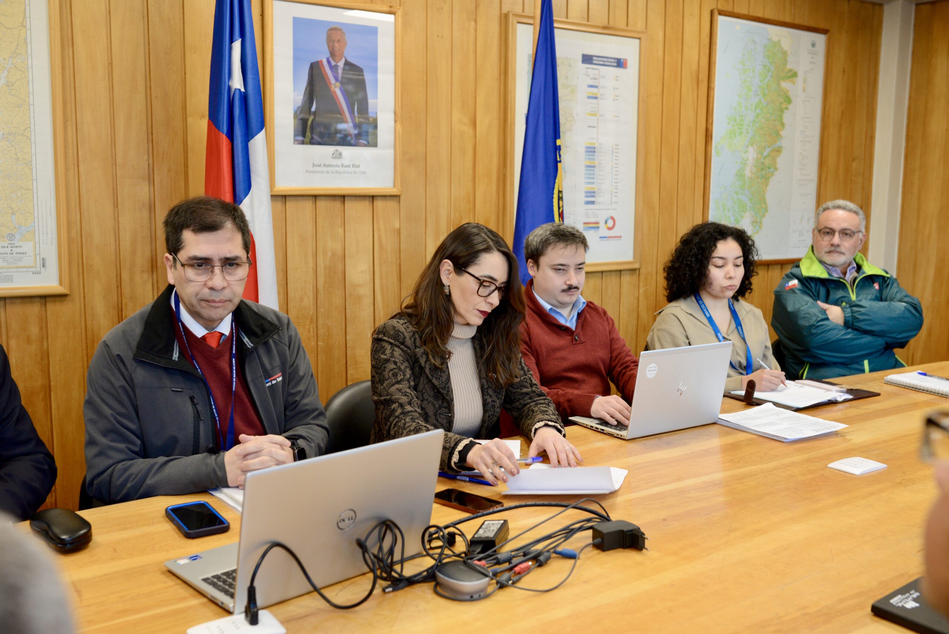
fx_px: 923
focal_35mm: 35
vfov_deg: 37.9
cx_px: 474
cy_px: 317
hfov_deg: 54.4
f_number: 5
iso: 1600
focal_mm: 35
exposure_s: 1/100
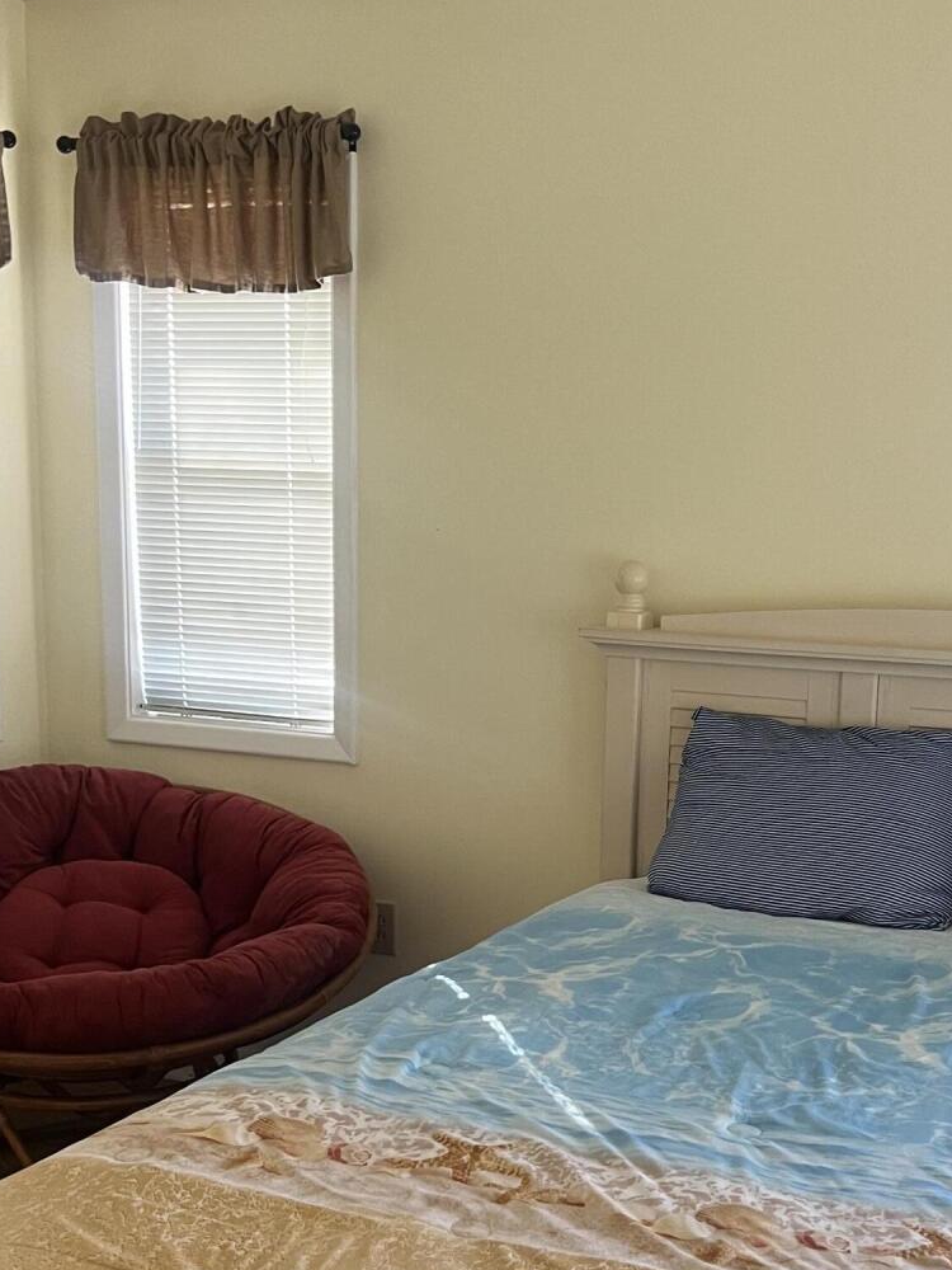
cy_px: 823
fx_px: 1907
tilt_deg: -9.0
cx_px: 607
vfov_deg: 36.5
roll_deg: -2.2
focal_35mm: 52
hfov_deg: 27.9
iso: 160
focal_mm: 5.7
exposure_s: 1/60
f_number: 1.5
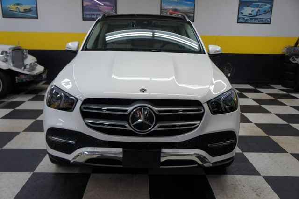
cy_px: 100
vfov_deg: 38.3
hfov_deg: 55.1
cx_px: 150
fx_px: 286
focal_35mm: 34
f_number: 4.5
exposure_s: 1/40
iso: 200
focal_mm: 23
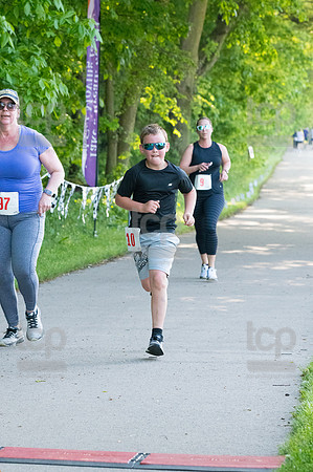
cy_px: 236
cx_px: 156
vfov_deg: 12.5
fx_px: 2157
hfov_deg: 8.3
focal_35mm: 165
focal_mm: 110
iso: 4000
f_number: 5.6
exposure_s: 1/1600
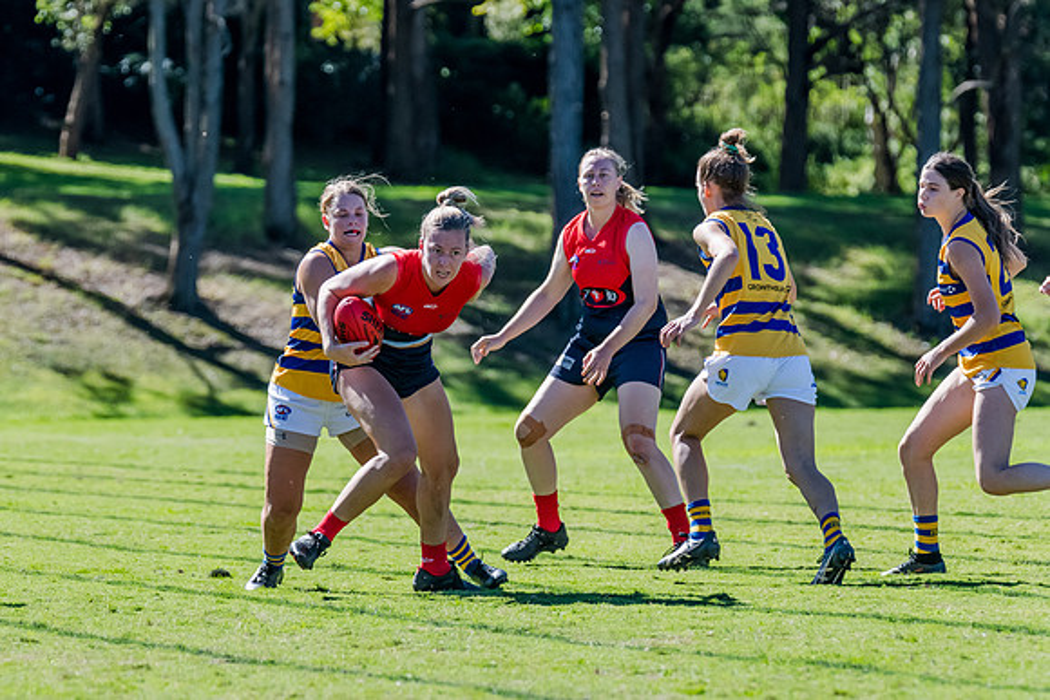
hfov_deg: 5.8
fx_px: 10336
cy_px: 346
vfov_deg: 3.9
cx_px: 383
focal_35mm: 354
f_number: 7.1
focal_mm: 270
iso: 800
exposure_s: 1/1600
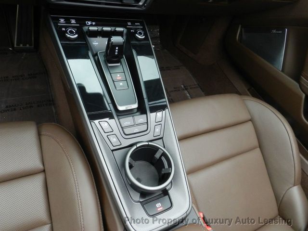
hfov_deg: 73.9
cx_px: 154
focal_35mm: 23
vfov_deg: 58.9
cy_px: 116
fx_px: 205
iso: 360
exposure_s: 1/25
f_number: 8
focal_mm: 4
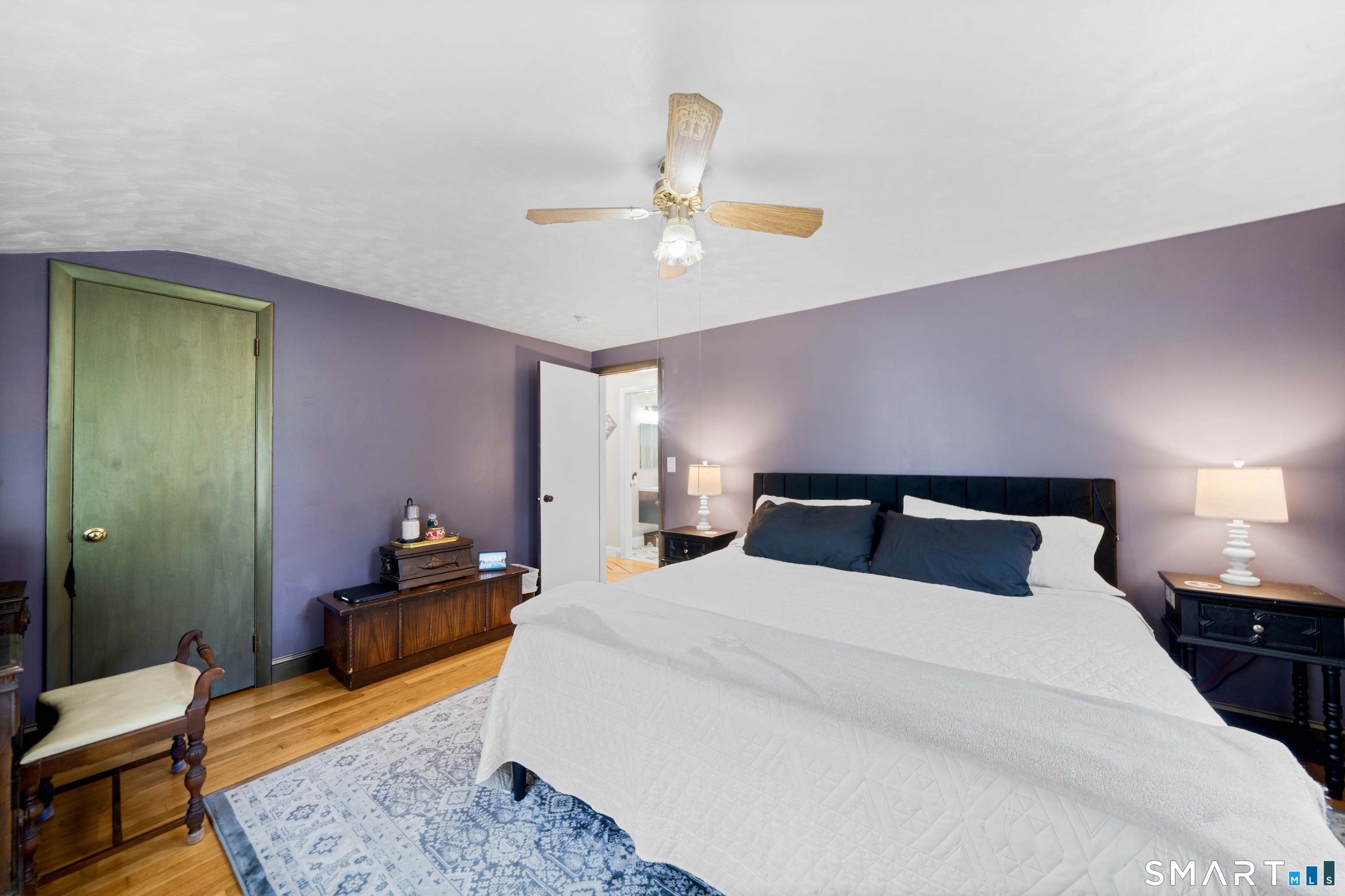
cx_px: 672
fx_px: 448
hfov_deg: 112.6
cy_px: 448
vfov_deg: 90.0
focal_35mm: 12
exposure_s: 1.6
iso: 320
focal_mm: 12
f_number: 9
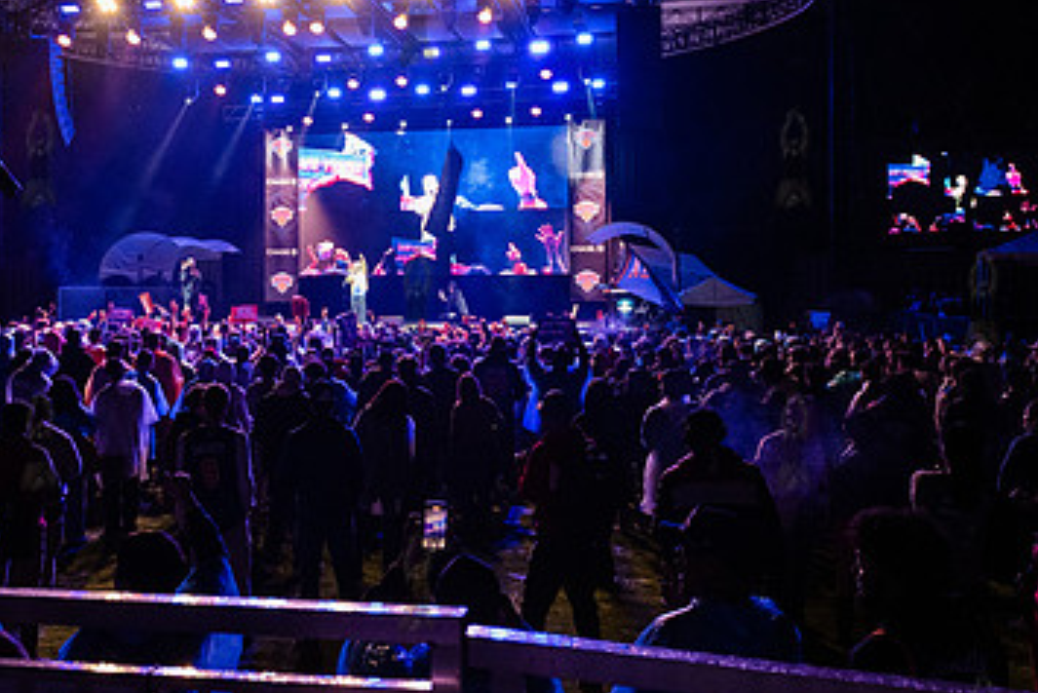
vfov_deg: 33.4
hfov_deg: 48.2
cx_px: 415
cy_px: 297
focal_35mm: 40
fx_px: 1154
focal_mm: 24
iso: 6400
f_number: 3.2
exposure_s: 1/400
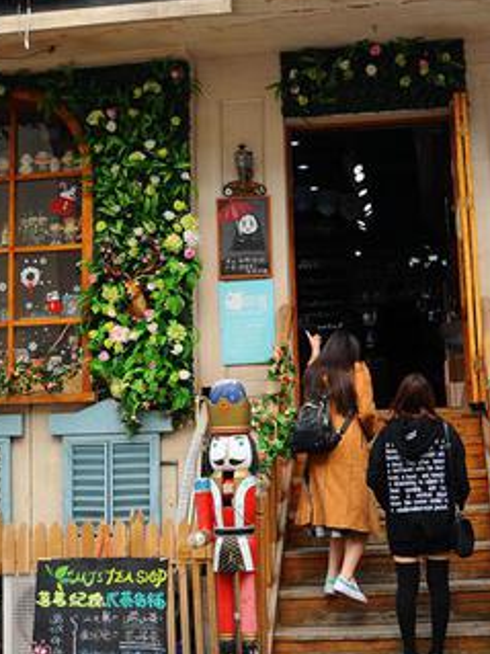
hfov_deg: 26.9
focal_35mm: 54
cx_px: 308
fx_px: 1020
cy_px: 262
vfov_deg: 35.4
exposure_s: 1/320
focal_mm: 28
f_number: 5
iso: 200
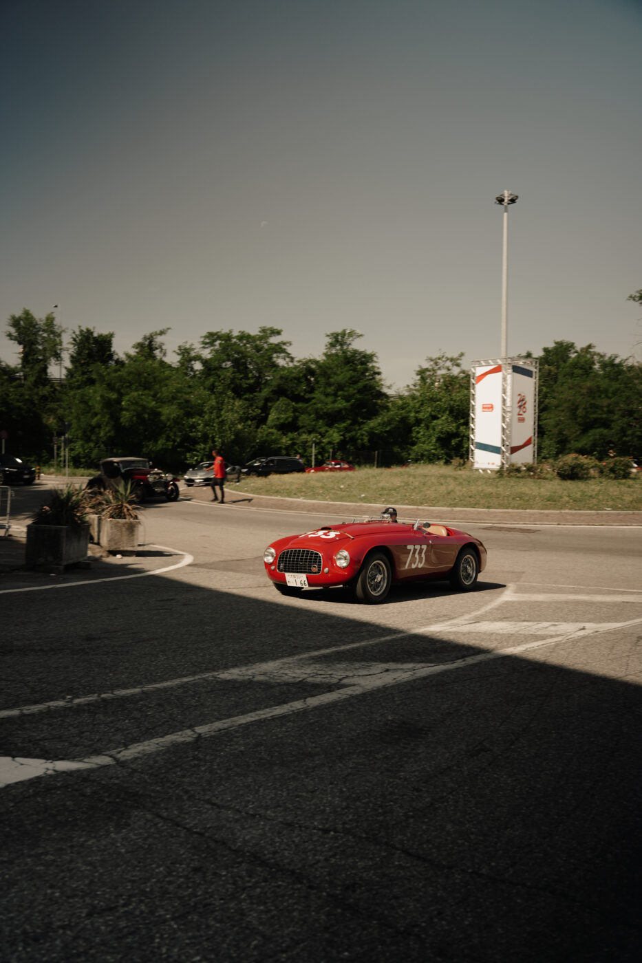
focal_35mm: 28
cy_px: 482
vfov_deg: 65.5
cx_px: 321
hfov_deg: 46.4
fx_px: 749
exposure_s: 1/60
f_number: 2.8
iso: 125
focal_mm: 28
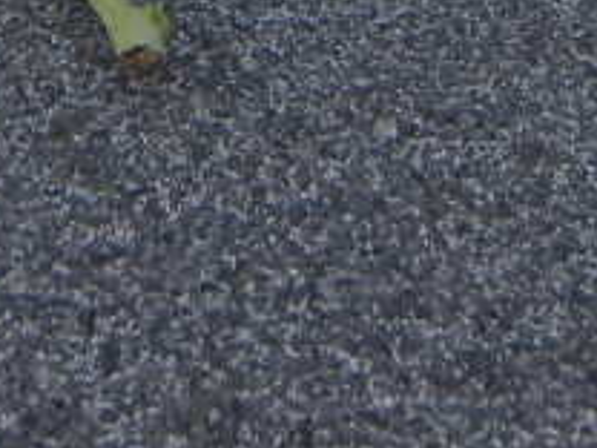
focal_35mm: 135
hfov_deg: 14.5
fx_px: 2328
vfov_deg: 8.5
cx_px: 126
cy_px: -1028
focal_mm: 12
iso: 800
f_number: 4
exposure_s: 1/125
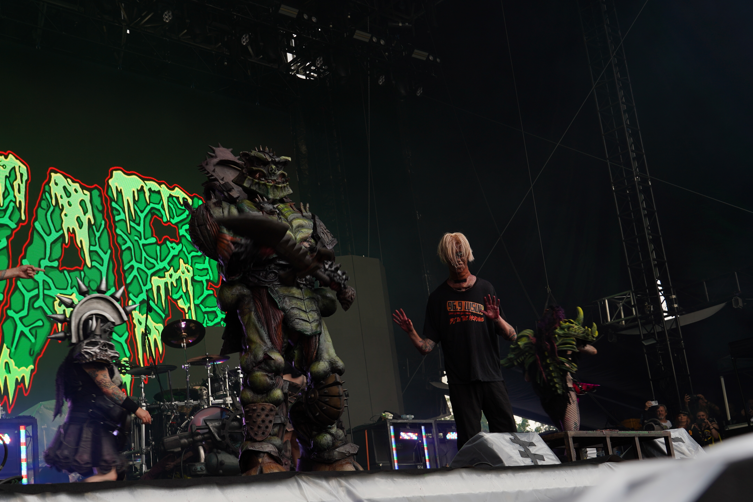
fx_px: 983
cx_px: 309
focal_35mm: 47
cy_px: 312
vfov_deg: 28.6
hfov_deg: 41.8
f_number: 5.6
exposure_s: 1/80
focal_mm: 34
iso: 100
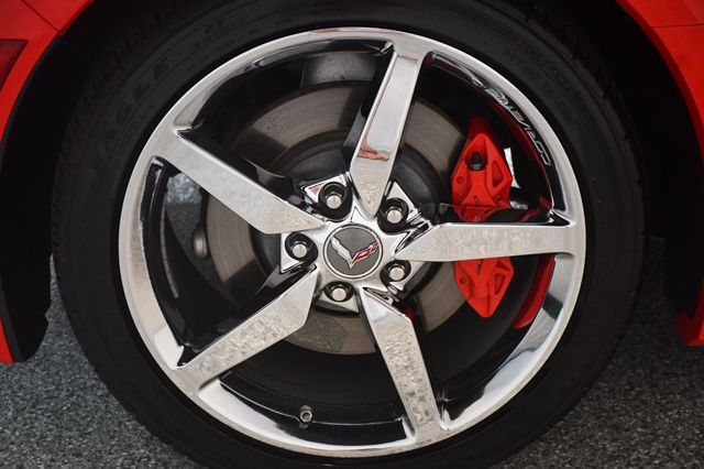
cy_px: 234
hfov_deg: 22.6
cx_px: 352
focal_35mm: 90
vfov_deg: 15.2
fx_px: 1759
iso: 3200
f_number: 5
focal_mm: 60
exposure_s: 1/80
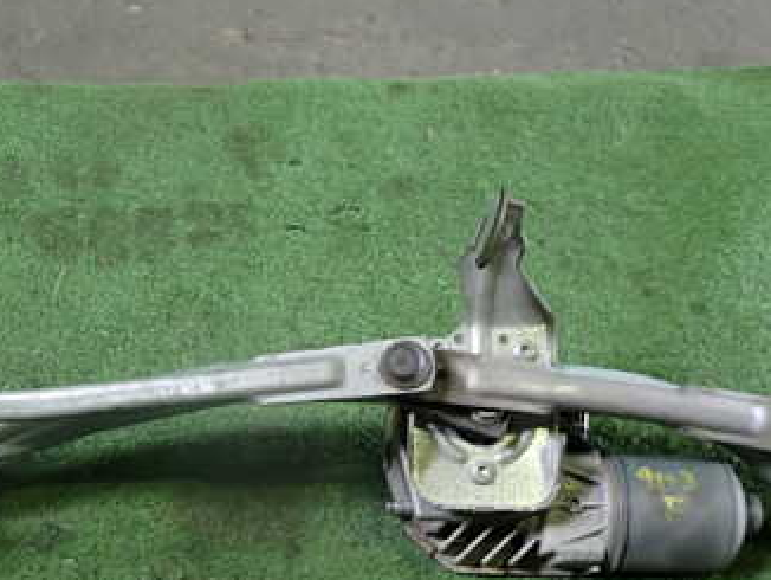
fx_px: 1025
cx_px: 352
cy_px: 447
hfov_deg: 41.2
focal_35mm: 46
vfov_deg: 30.9
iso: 320
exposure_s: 1/30
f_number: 2
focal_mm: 4.5
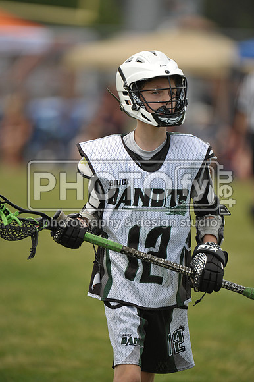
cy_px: 191
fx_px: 4238
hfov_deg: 3.4
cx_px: 127
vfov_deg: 5.2
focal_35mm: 400
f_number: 4
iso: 800
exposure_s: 1/3200
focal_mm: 400
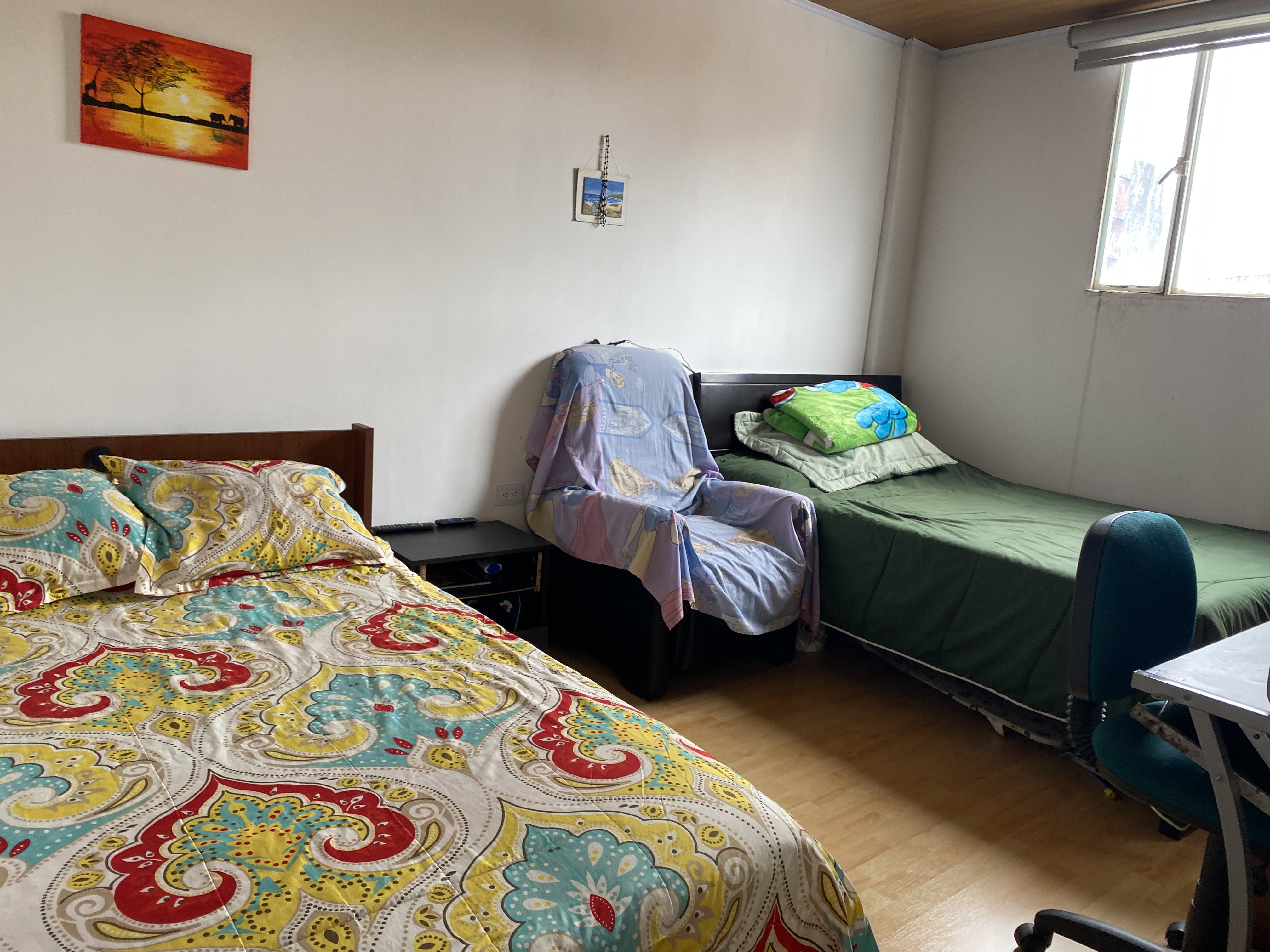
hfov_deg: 67.3
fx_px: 954
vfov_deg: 53.1
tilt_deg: -9.0
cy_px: 476
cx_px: 635
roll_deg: -3.5
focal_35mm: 26
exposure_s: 1/121
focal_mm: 4.25
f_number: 1.8
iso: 100
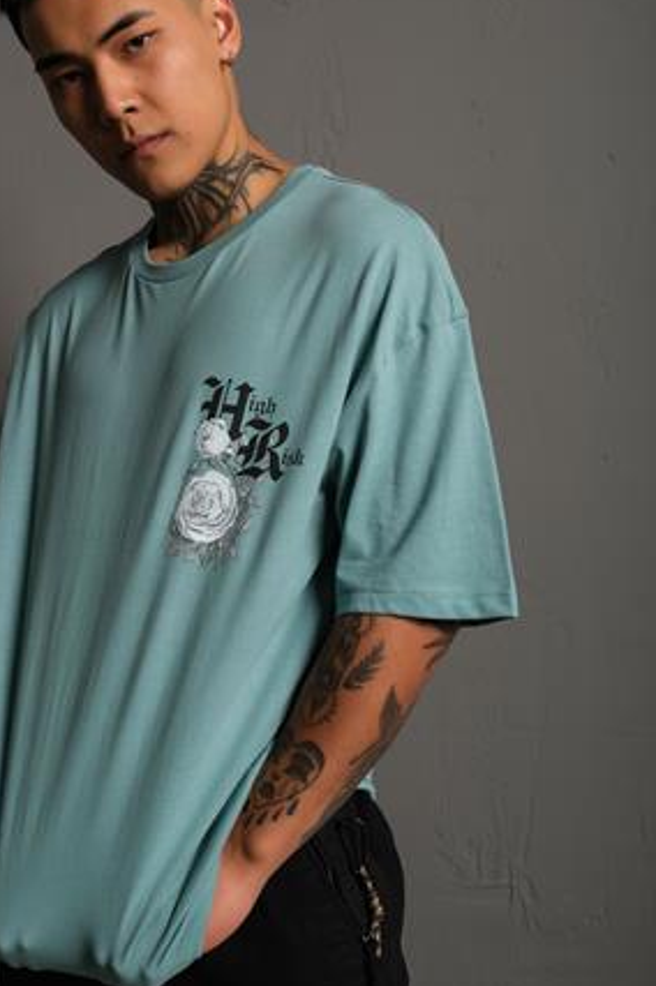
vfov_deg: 41.1
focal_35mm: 48
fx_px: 1314
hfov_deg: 27.9
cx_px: 219
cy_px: 456
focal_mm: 23.3
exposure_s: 1/160
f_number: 5
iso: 160
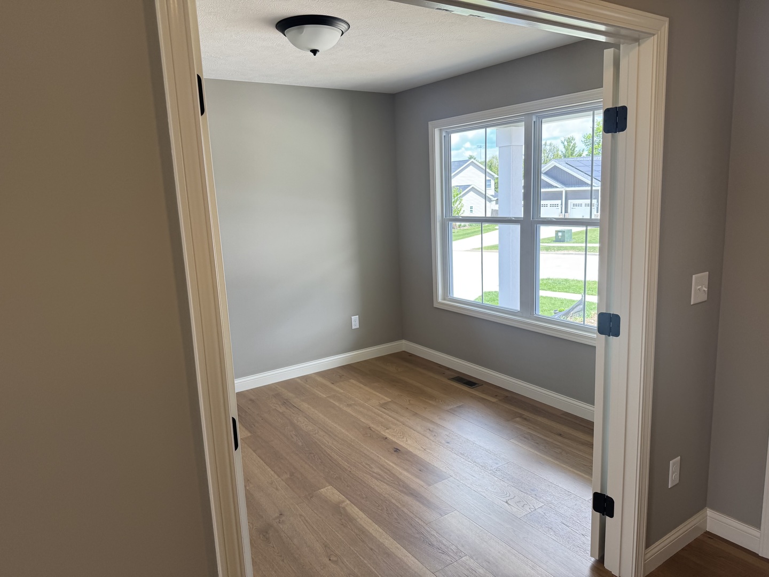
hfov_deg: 71.6
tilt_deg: -9.9
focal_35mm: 24
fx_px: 533
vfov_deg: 56.8
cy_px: 288
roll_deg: +5.0
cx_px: 384
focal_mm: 6.76
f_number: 1.78
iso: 80
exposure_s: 1/182
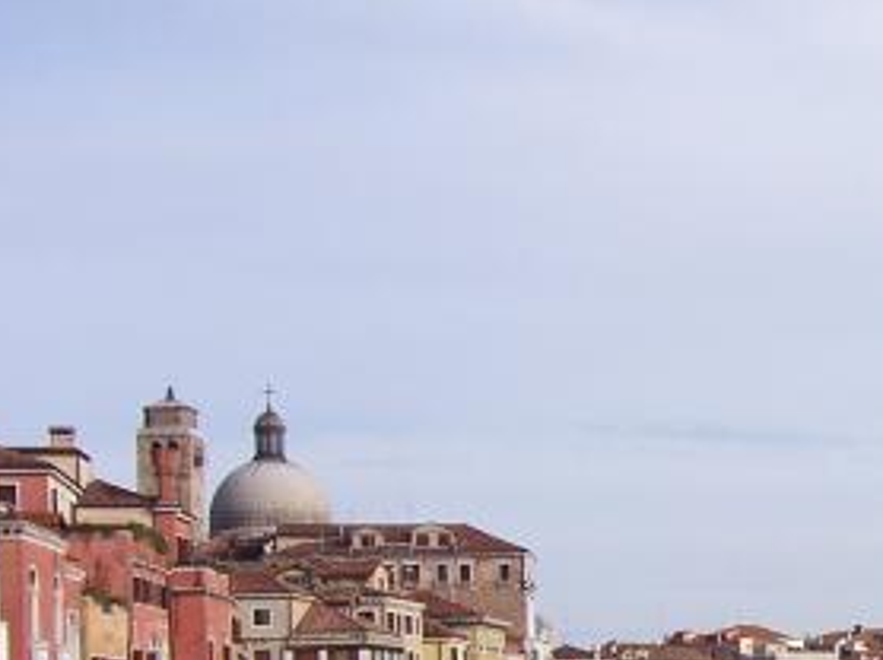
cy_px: 755
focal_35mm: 83
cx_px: 975
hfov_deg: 22.3
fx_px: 2115
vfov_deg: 17.1
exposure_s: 1/500
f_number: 4.8
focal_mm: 6
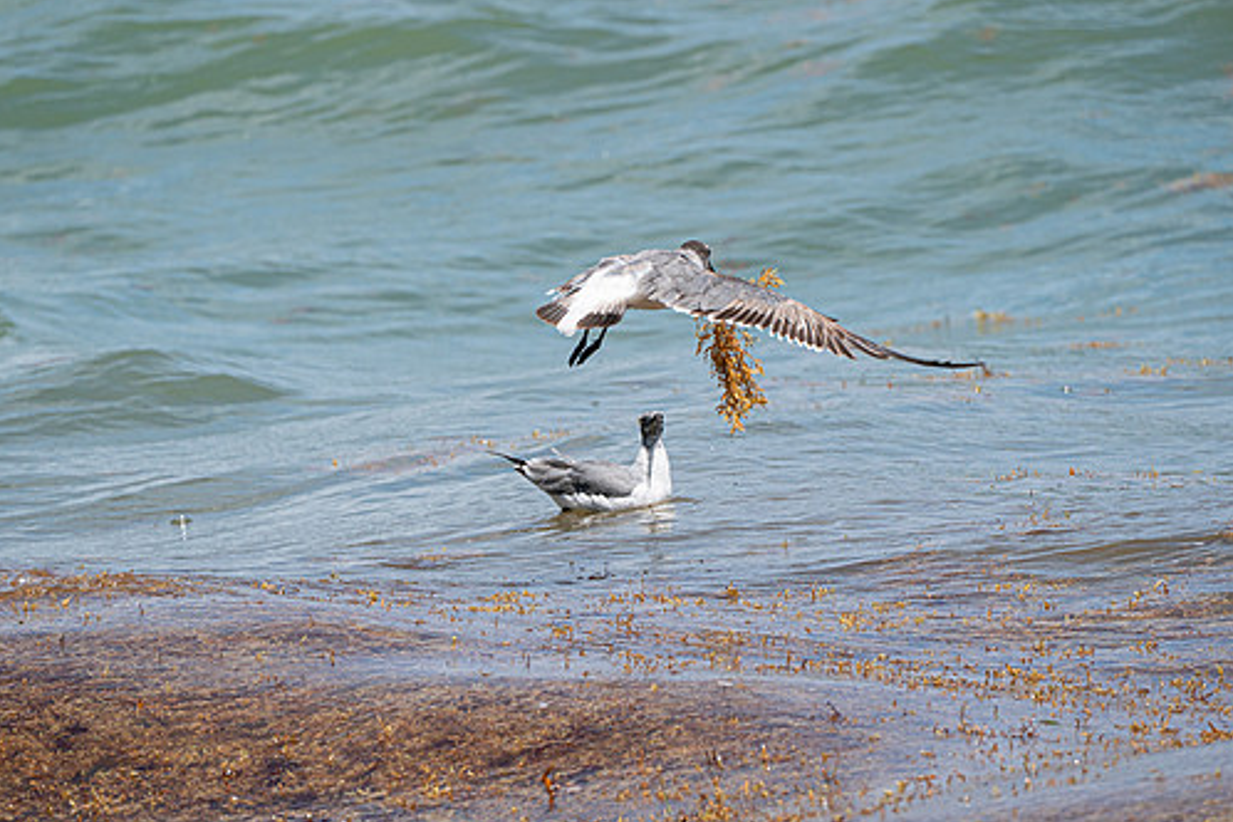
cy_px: 400
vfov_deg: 3.0
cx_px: 614
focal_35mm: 466
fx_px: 15959
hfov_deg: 4.4
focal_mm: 400
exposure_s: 1/1250
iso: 640
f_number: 10
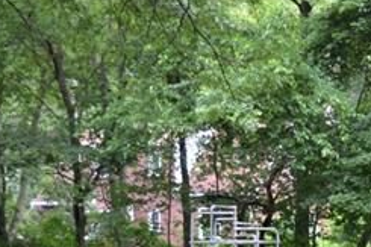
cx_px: 598
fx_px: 1617
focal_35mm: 157
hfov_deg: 12.3
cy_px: 324
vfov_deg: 8.6
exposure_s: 1/80
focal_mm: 32
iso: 400
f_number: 4.8
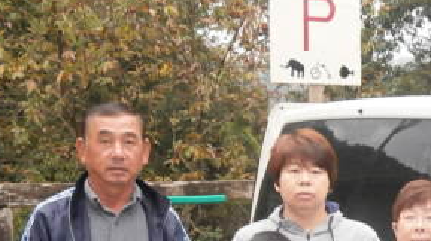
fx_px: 993
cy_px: 348
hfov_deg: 24.0
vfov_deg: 13.2
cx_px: 362
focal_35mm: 87
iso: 200
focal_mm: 6.4
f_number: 3.1
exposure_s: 1/40
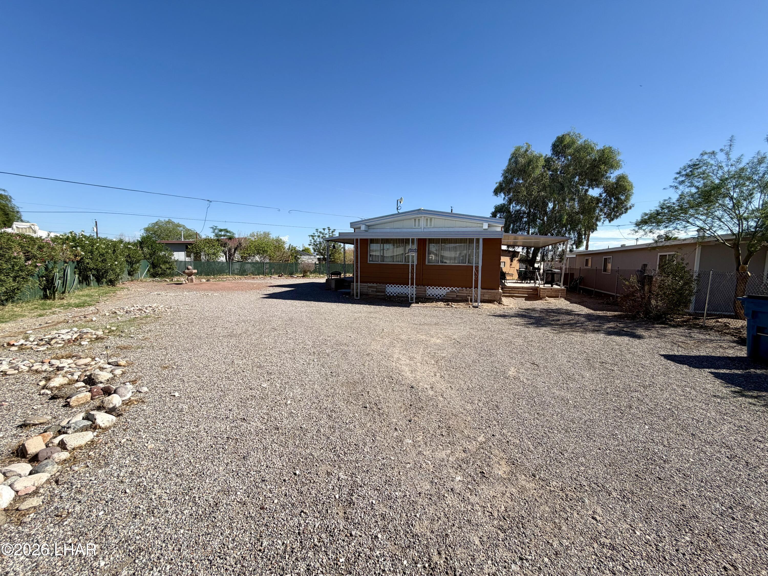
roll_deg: -1.5
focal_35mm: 14
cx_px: 384
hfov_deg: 102.1
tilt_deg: -4.4
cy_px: 288
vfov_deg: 85.7
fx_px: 311
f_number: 2.2
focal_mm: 2.22
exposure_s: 1/901
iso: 20
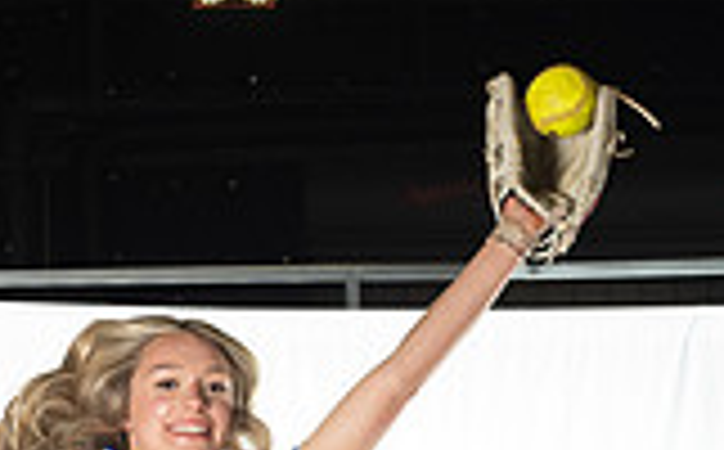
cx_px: 202
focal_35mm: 157
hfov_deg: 13.3
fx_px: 3092
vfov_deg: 7.9
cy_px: 976
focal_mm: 55
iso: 800
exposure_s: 1/200
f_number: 5.6
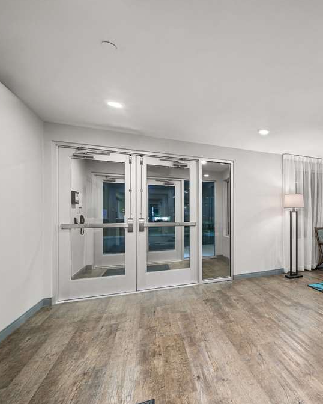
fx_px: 239
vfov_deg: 80.4
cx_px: 289
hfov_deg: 58.5
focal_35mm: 20
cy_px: 200
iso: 320
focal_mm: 14
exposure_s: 1/2
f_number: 8
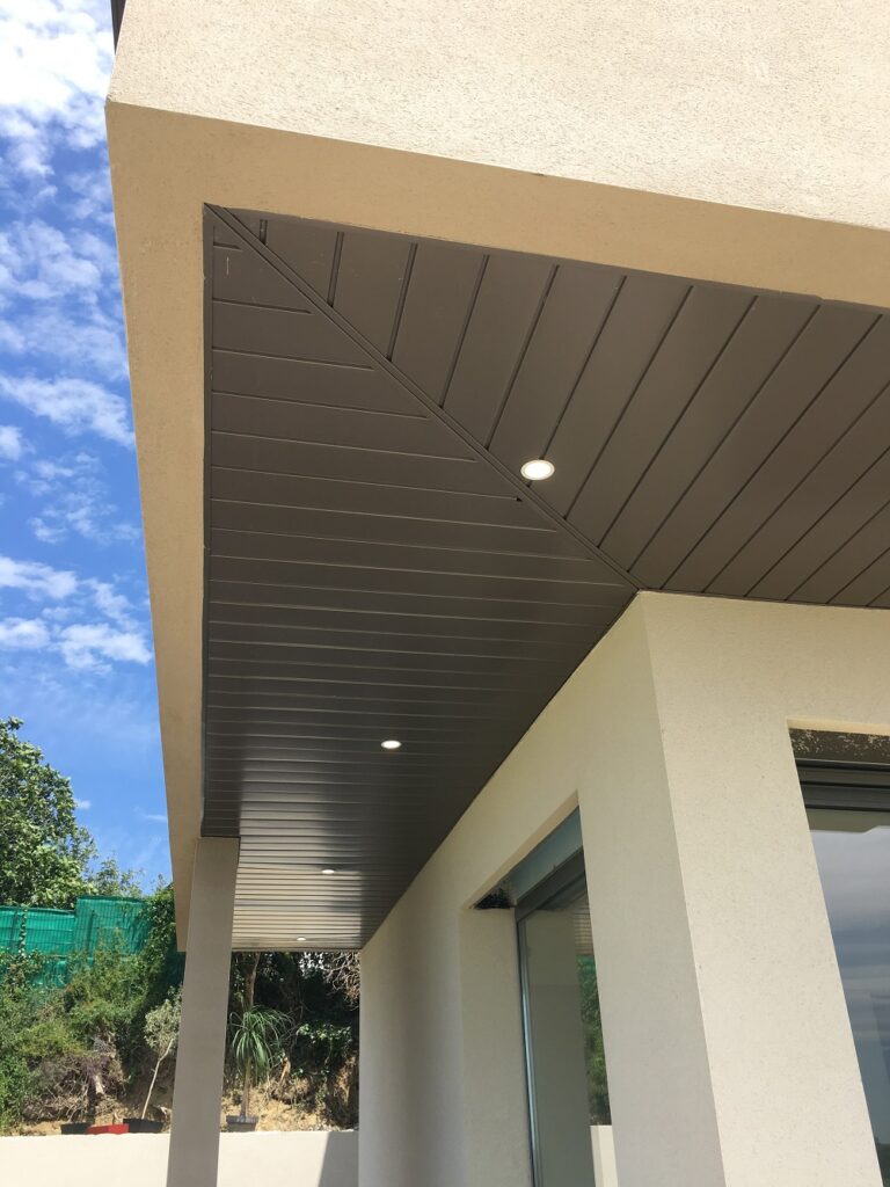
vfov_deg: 61.7
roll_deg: +1.2
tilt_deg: +29.5
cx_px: 445
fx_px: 994
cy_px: 594
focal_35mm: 29
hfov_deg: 48.2
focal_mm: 4.15
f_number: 2.2
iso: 25
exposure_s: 1/818
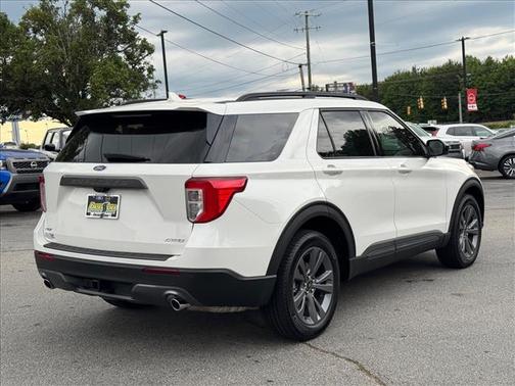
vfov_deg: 30.3
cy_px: 193
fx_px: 714
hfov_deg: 39.7
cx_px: 258
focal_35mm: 48
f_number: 1.78
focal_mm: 6.76
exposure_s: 1/678
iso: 64
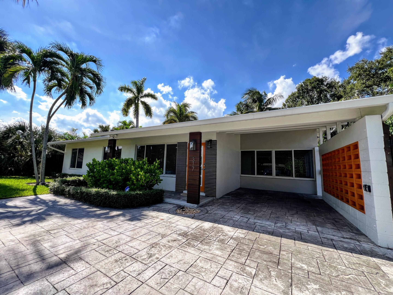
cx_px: 196
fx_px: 148
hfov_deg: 106.2
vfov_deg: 89.9
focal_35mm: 13
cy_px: 148
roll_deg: -2.2
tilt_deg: +6.4
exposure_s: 1/494
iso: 32
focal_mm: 1.57
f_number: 1.8
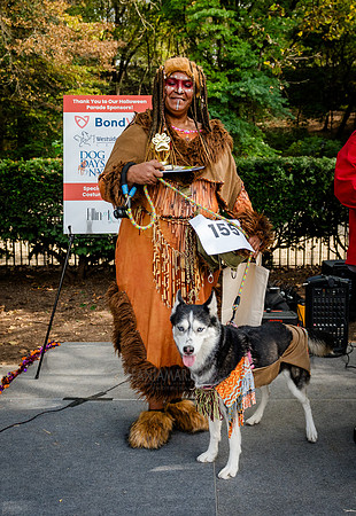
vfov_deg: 51.0
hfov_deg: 36.4
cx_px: 178
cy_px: 249
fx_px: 541
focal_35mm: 37
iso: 1000
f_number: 4
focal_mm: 24
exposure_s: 1/1000
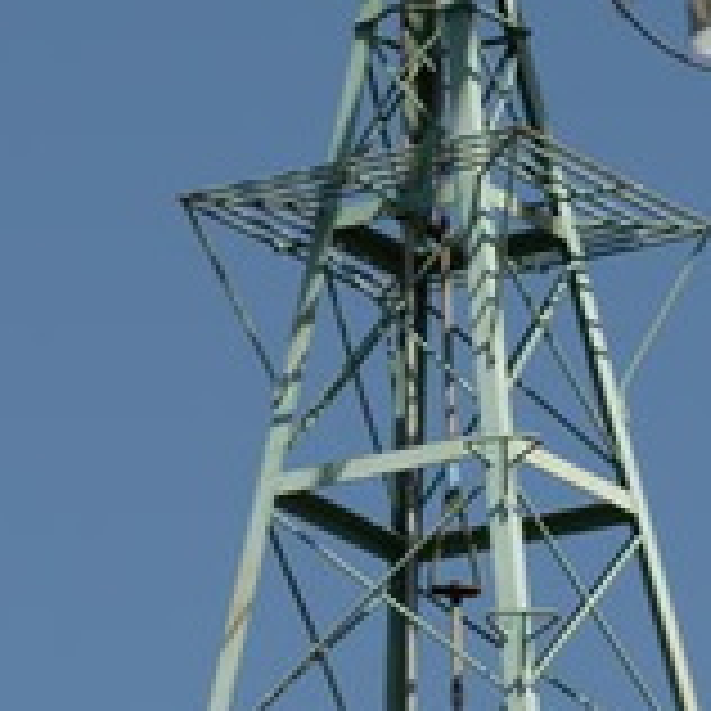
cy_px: -387
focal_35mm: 766
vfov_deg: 2.3
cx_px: 387
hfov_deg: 2.3
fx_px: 17800
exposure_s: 1/125
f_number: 8
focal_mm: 180
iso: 125
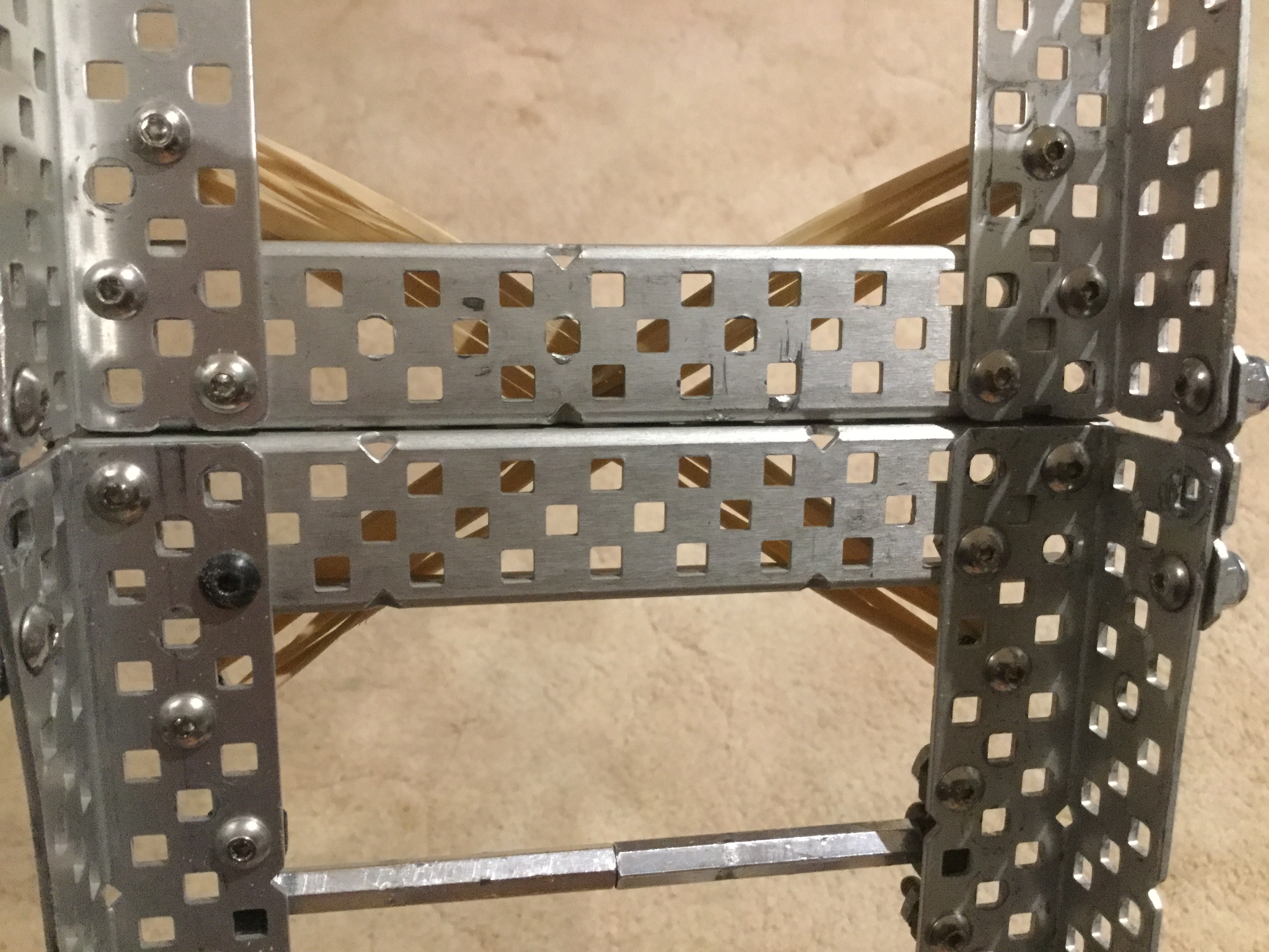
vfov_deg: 45.4
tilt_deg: -53.3
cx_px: 634
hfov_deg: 58.4
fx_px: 1136
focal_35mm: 31
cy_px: 476
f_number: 2.4
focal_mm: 3.3
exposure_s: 1/17
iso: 500
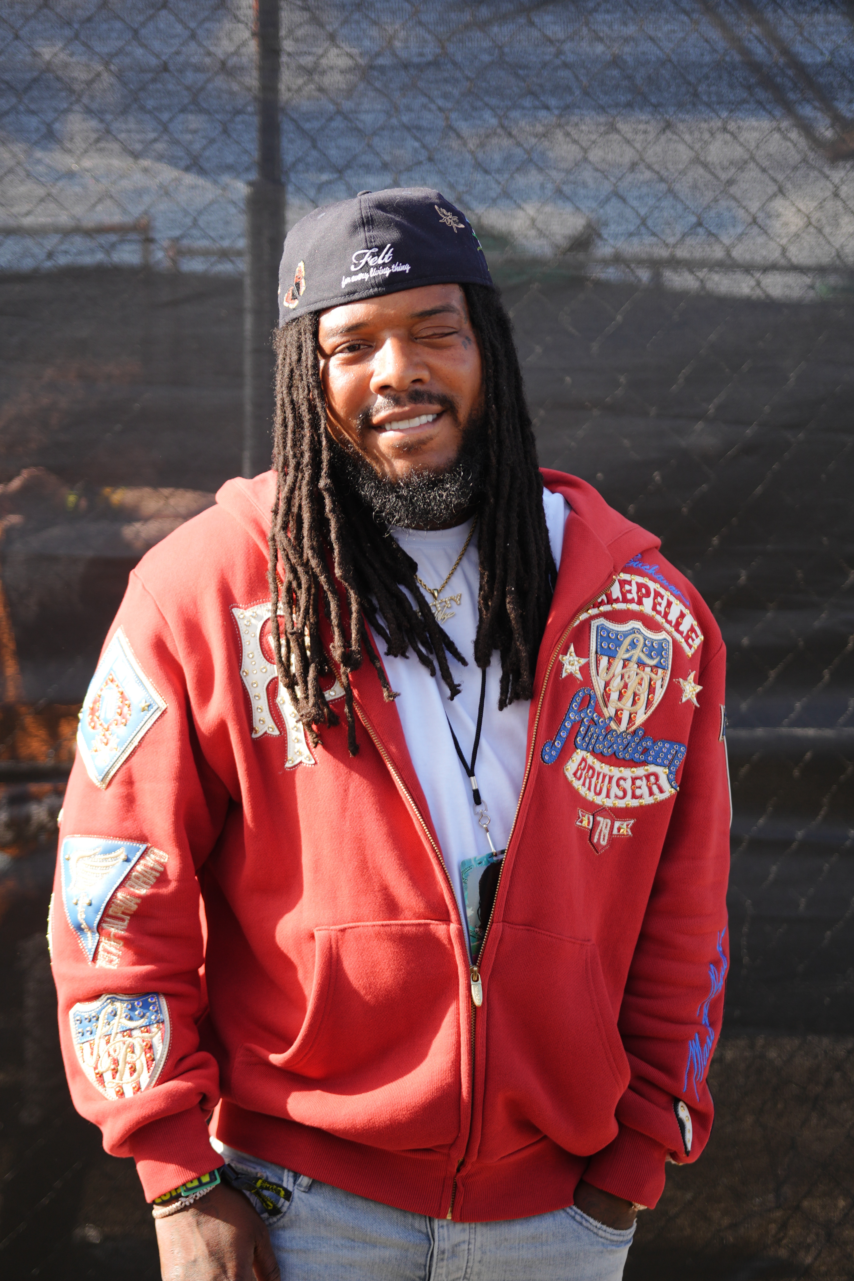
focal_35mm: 54
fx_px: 1904
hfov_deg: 25.3
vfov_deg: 37.2
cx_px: 419
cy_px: 636
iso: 100
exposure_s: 1/1000
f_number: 1.8
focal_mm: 35
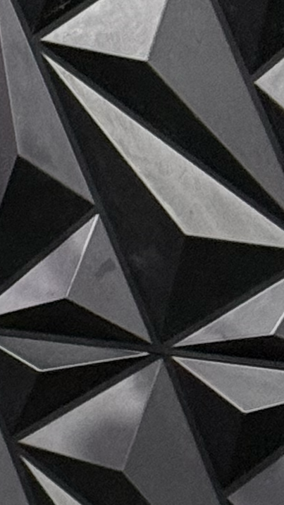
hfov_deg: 3.9
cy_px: 278
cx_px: -758
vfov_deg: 7.3
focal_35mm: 294
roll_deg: -1.1
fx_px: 3938
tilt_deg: -12.2
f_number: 1.78
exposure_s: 1/60
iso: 250
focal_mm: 6.76
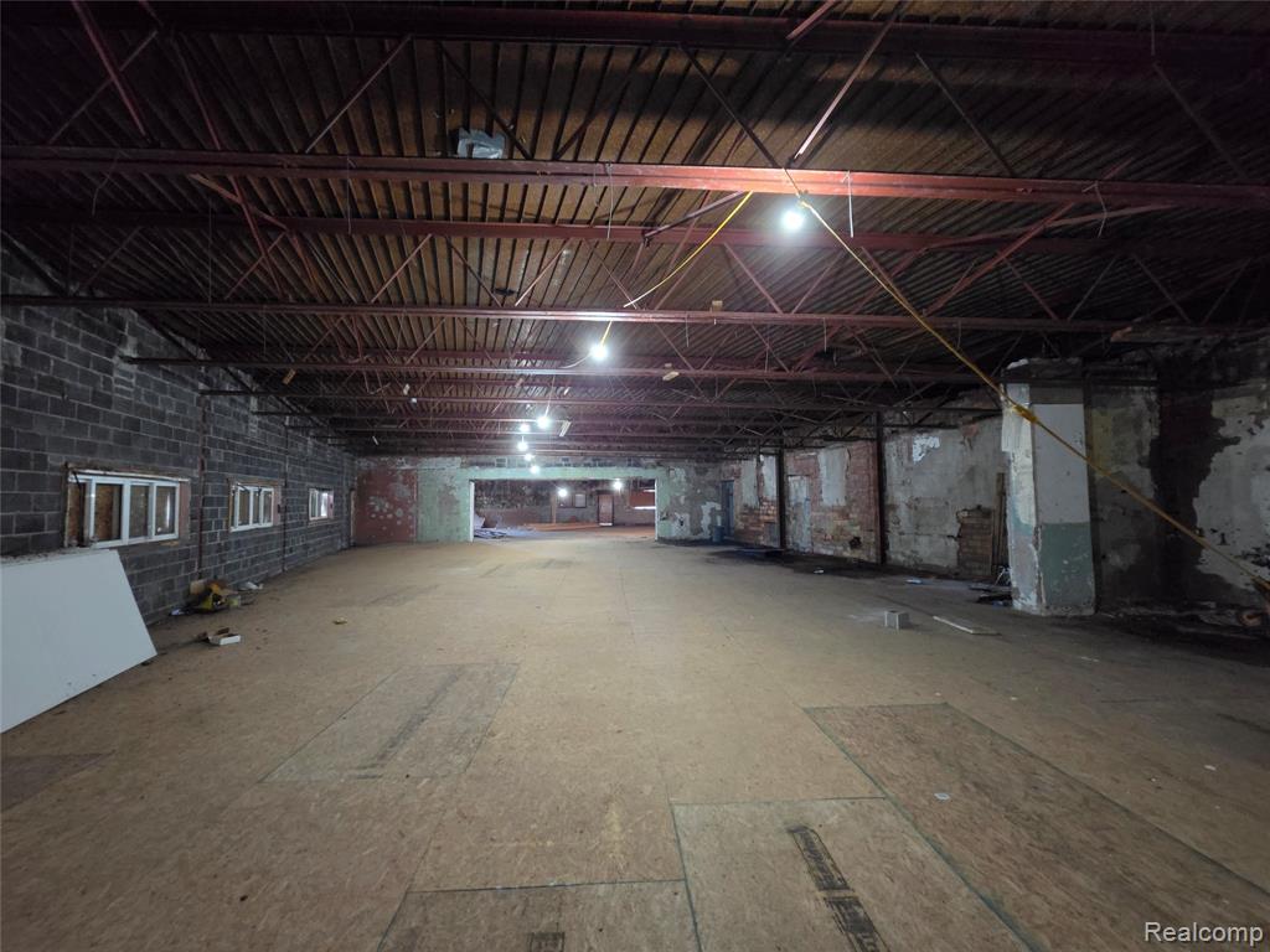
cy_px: 476
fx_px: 477
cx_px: 635
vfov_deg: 89.9
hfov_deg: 106.2
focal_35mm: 13
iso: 1600
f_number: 2.2
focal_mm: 2.2
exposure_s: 1/40
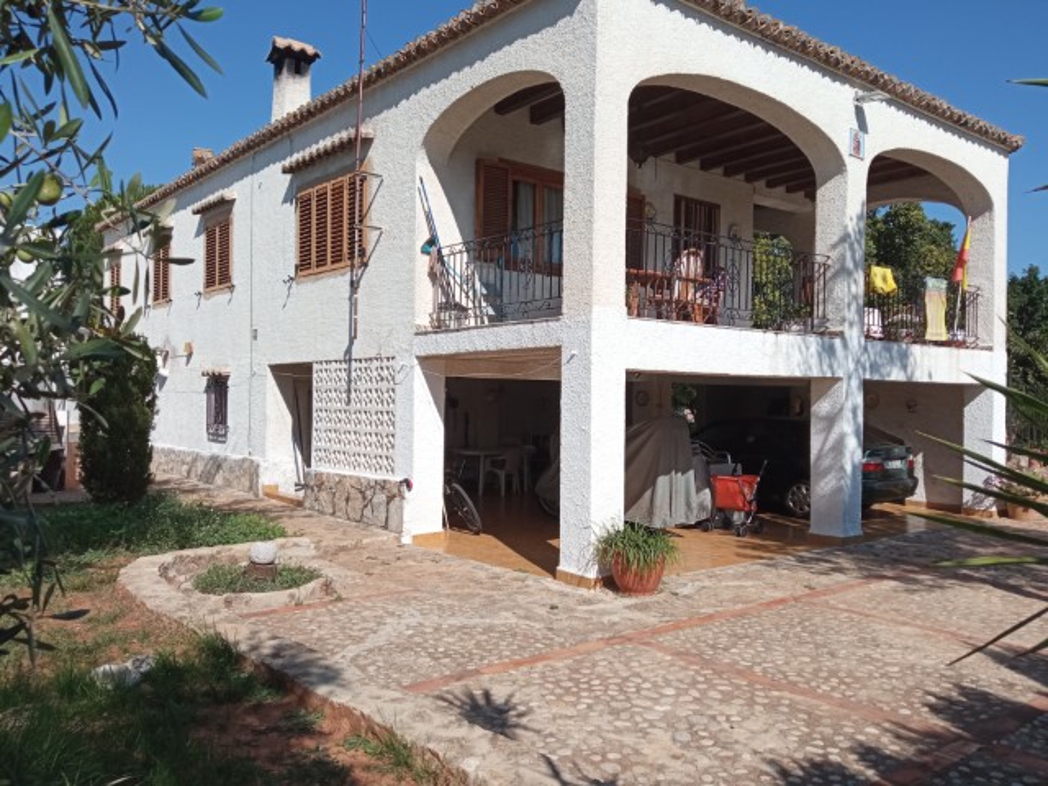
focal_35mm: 27
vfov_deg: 51.4
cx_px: 524
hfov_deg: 65.3
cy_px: 393
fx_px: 817
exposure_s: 1/1698
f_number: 2.2
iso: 114
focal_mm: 3.79
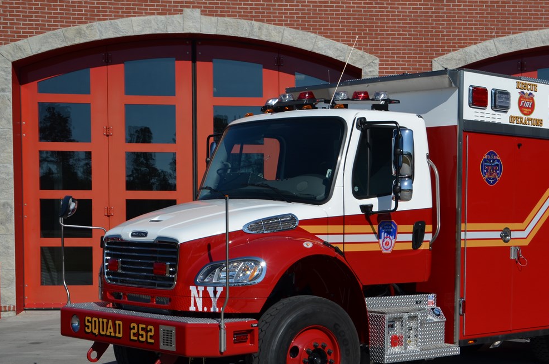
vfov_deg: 19.8
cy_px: 251
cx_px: 368
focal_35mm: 68
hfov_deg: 29.5
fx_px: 1035
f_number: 8
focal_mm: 32
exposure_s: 1/250
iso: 100
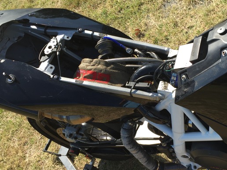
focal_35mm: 45
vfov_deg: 32.2
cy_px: 86
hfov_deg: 41.8
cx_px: 141
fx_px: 295
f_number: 2.2
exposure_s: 1/860
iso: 32
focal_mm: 4.15
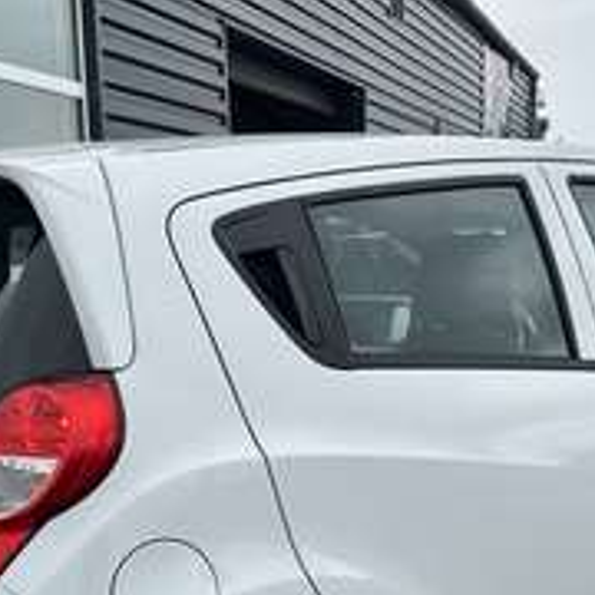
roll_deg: +0.8
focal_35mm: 60
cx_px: 397
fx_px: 1167
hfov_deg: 28.4
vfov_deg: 28.1
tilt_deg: -11.7
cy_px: 468
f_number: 1.78
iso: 80
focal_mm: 6.86
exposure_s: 1/1664
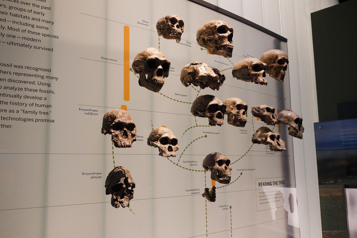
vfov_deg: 40.0
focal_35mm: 33
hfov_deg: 57.2
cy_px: 119
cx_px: 178
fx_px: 327
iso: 10000
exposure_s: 1/80
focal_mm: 33
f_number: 6.3
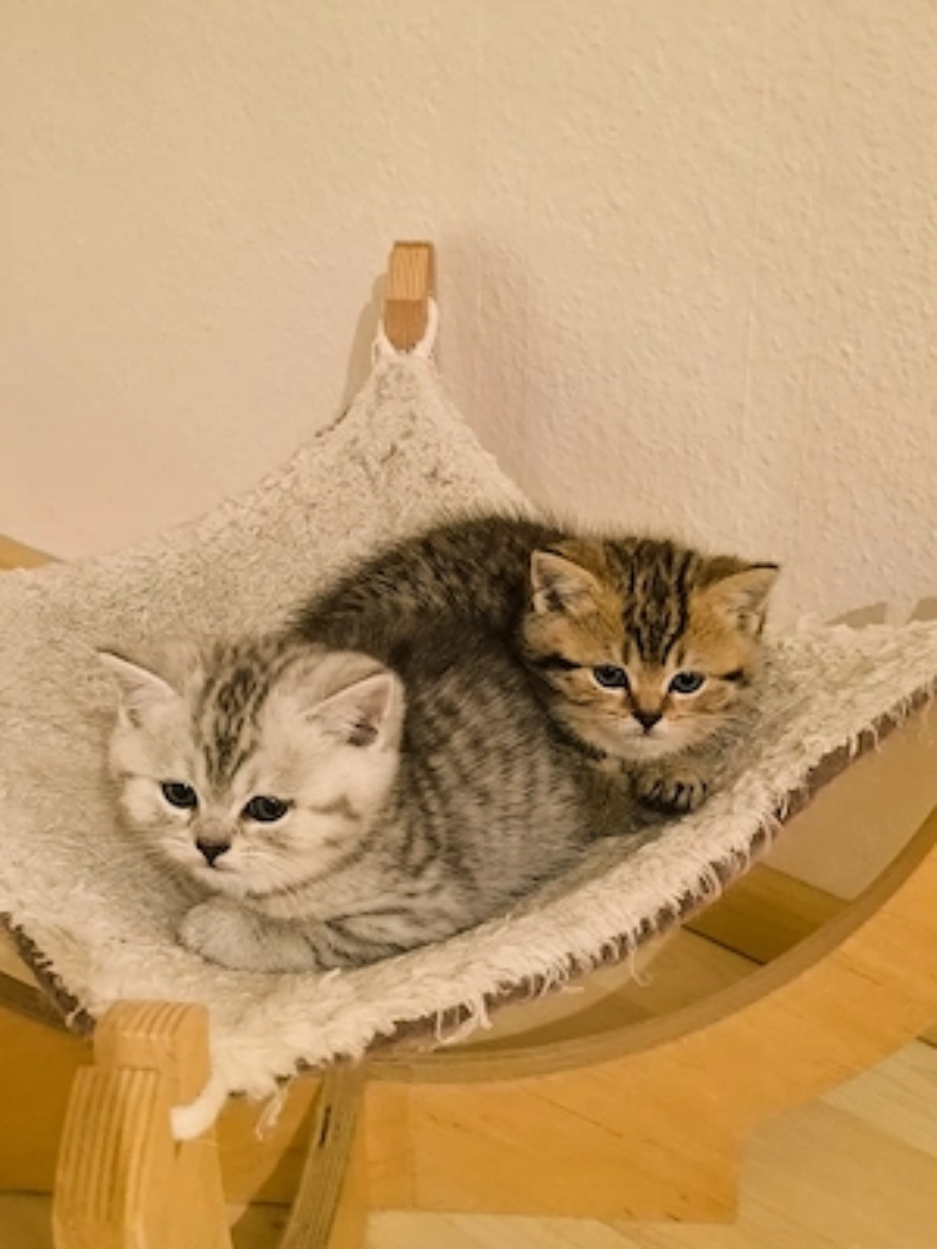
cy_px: 624
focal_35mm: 46
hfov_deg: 31.5
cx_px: 468
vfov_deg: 41.2
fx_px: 1660
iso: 4000
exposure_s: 1/25.1
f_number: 1.65
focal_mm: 6.14
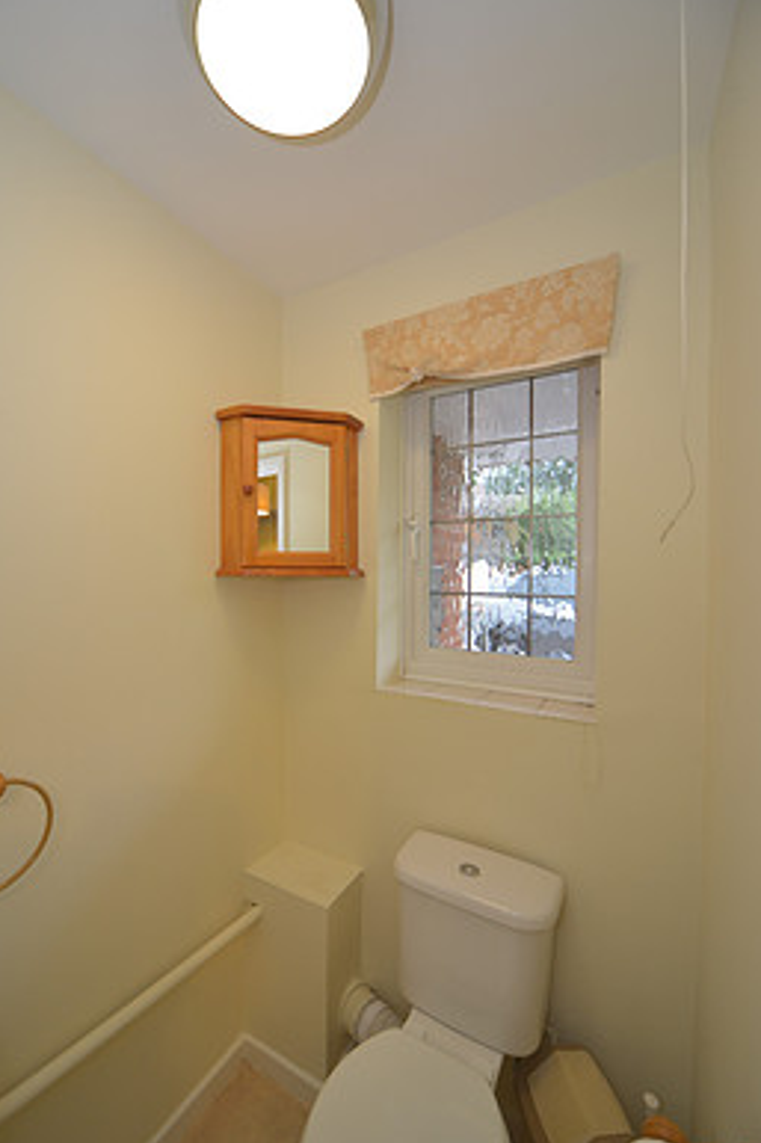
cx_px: 341
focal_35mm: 14
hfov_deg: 80.9
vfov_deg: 104.3
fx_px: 444
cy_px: 583
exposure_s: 1/30
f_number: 5.6
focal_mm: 12
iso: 400
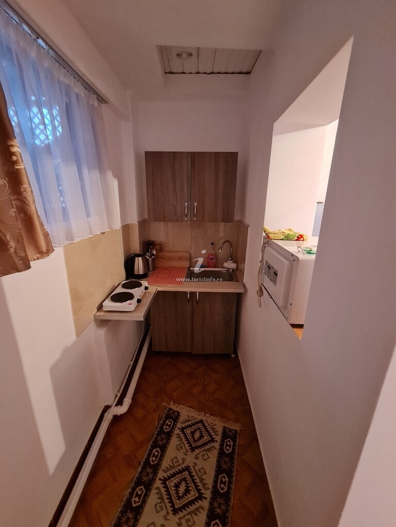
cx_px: 198
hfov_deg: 89.9
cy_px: 264
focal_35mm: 13
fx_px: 198
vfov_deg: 106.2
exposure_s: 1/25
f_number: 2.2
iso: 800
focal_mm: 2.2
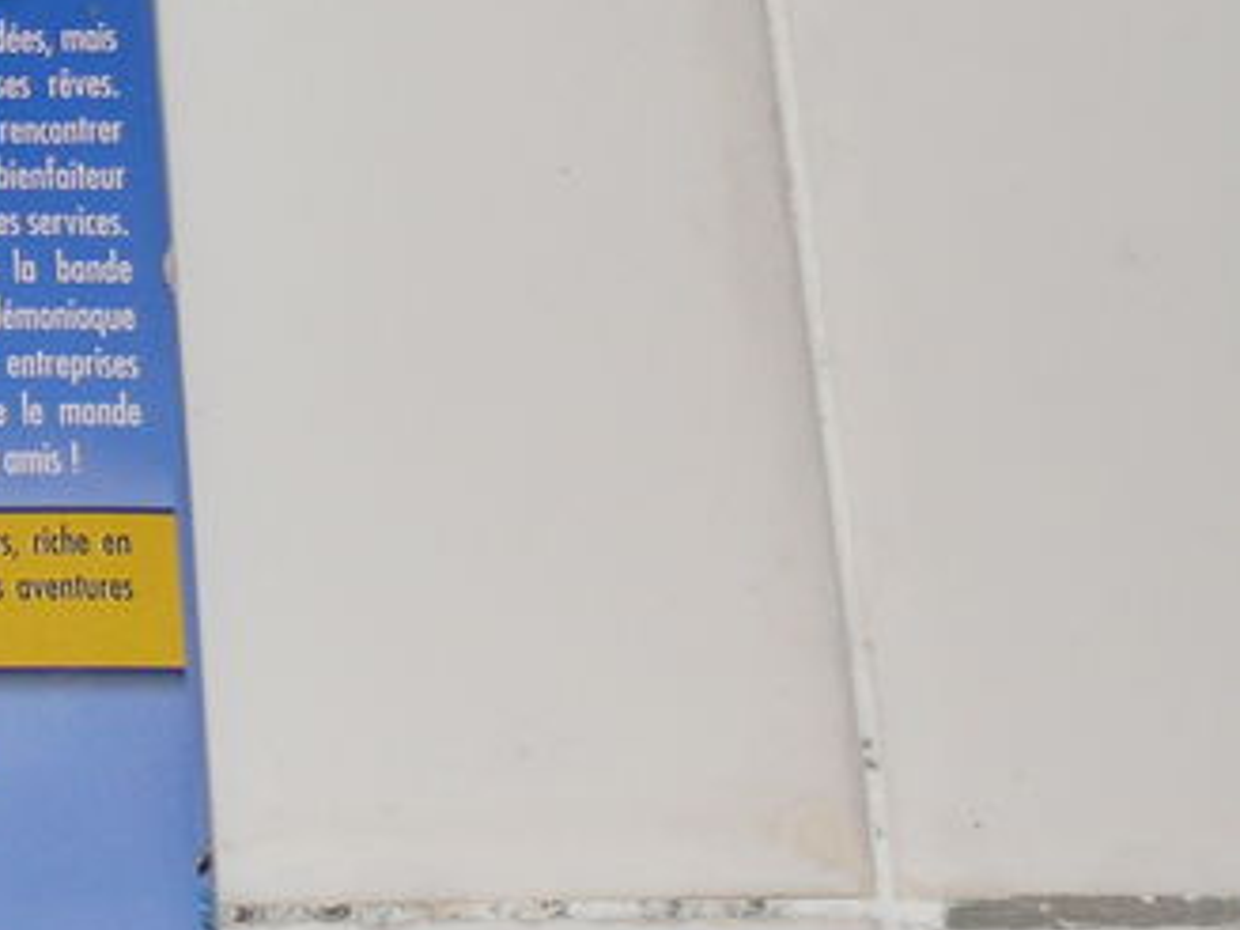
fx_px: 6340
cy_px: 370
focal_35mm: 177
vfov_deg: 8.4
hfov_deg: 10.8
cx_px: -639
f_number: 3.2
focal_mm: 10.5
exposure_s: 1/30
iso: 100
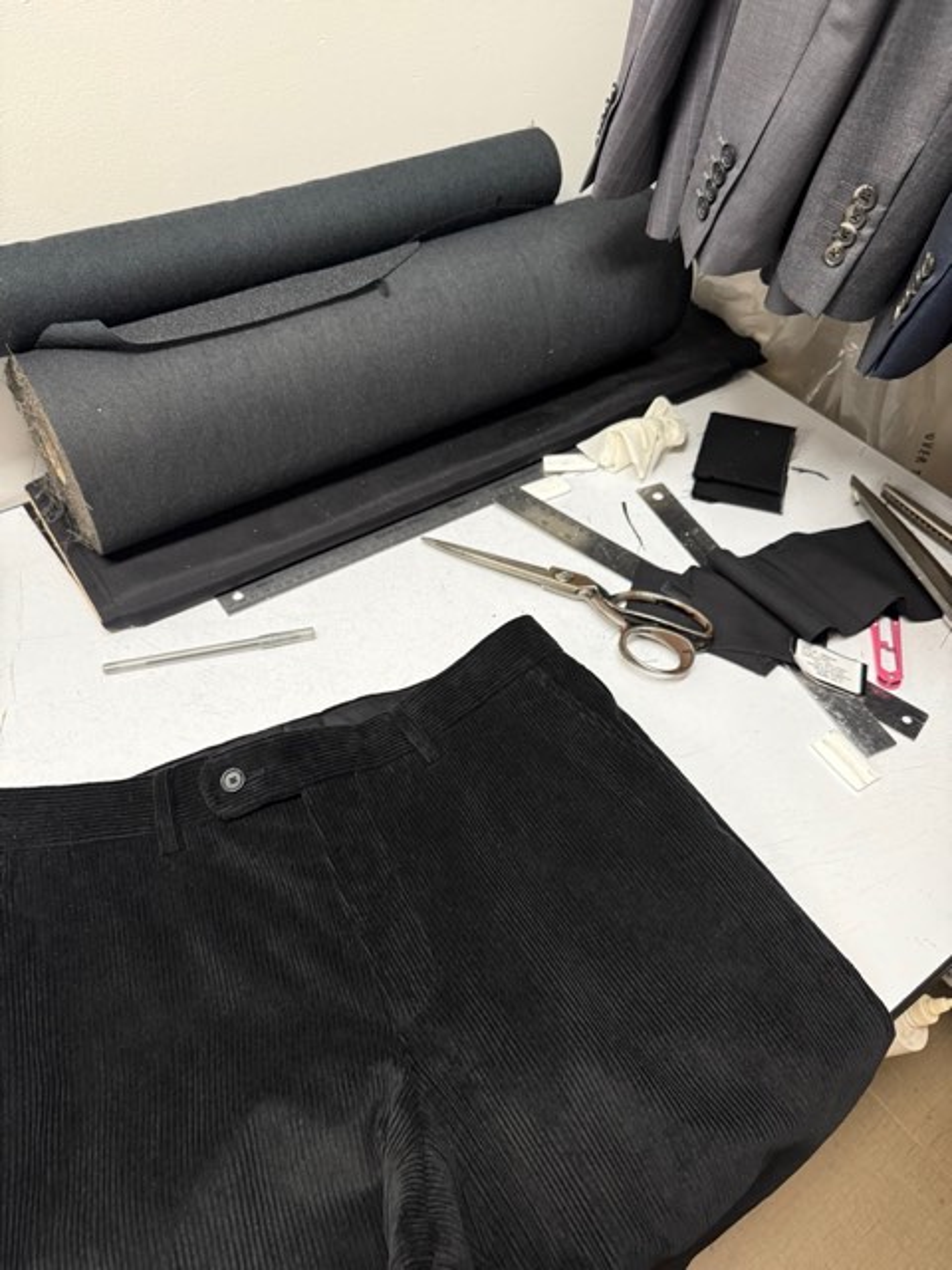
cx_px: 476
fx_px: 880
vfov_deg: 71.6
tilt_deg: -48.1
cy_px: 635
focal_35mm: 24
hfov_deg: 56.8
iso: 640
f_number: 1.78
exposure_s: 1/60
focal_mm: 6.76
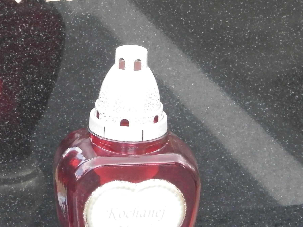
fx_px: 2381
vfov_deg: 5.4
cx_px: 201
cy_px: -23
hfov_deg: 7.3
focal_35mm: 272
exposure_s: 1/50
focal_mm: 19
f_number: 4.5
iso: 200
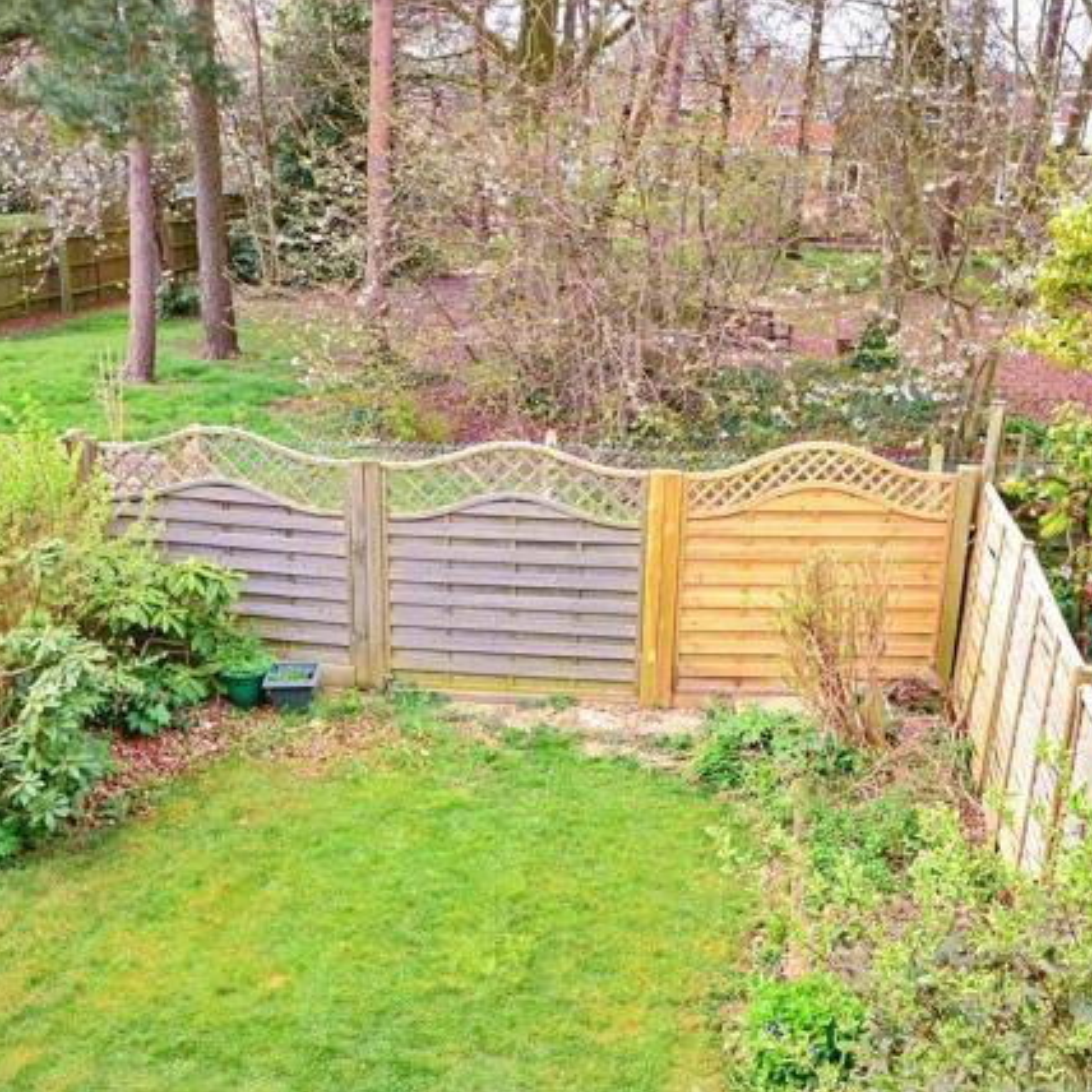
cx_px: 577
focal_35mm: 39
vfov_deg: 42.8
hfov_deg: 42.8
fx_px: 1392
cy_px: 546
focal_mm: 20
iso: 200
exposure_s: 1/13
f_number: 14
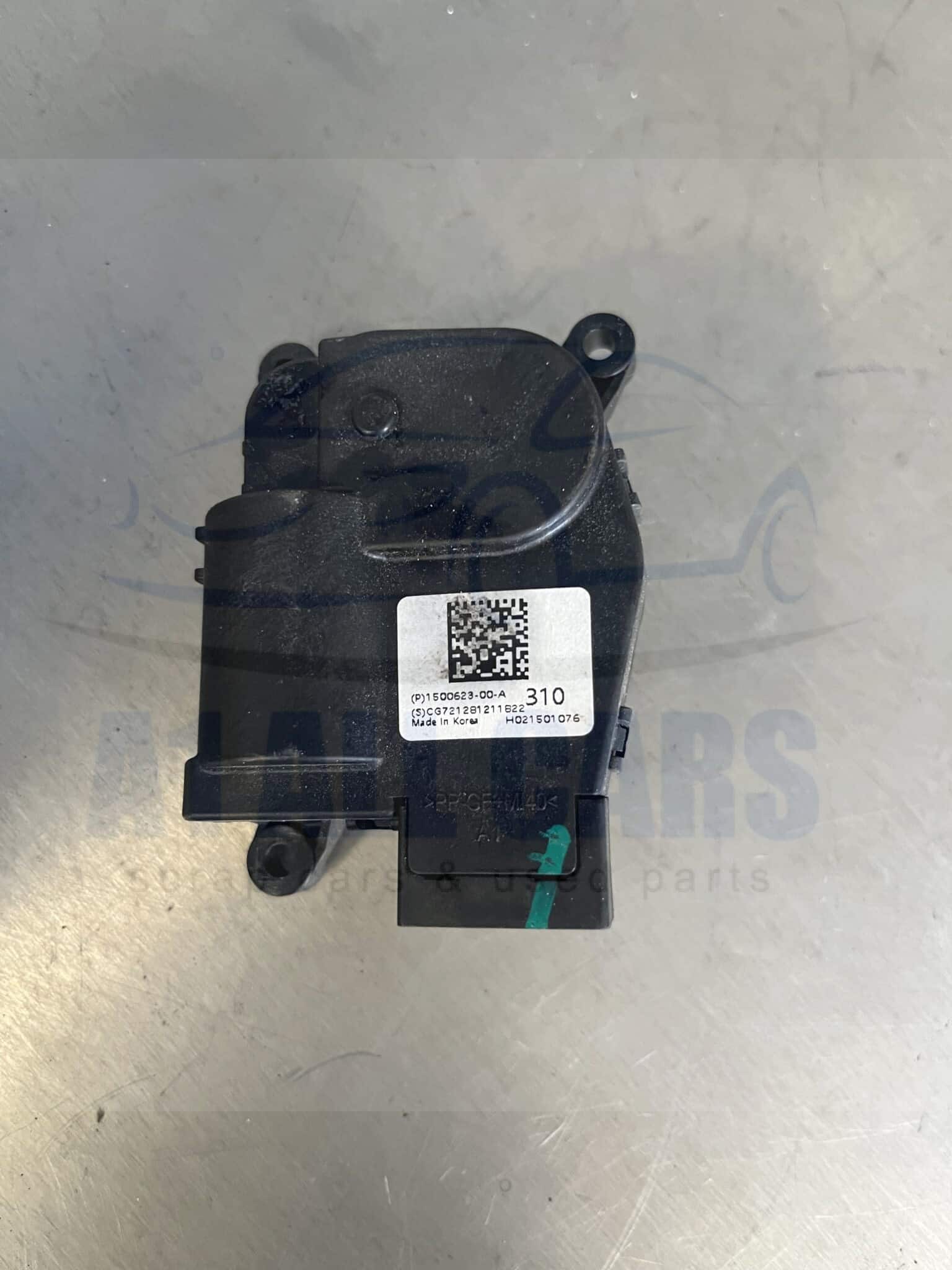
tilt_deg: -77.5
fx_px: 953
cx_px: 476
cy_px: 635
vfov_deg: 67.3
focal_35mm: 26
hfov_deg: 53.1
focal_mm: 5.1
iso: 200
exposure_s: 1/60
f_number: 1.6
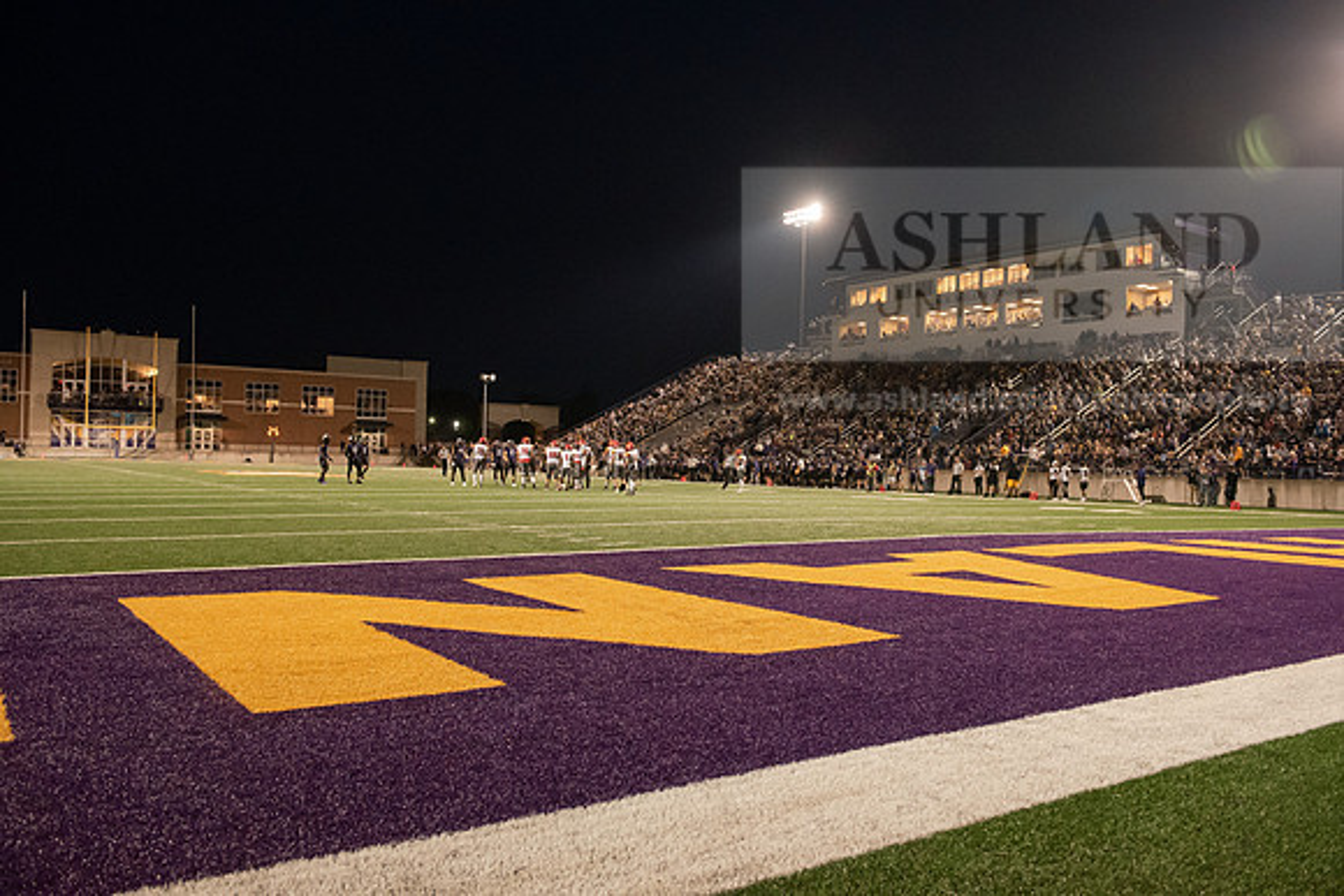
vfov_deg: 45.0
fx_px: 1083
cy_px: 448
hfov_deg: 63.6
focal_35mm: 29
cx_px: 672
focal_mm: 29
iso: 6400
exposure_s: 1/320
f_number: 5
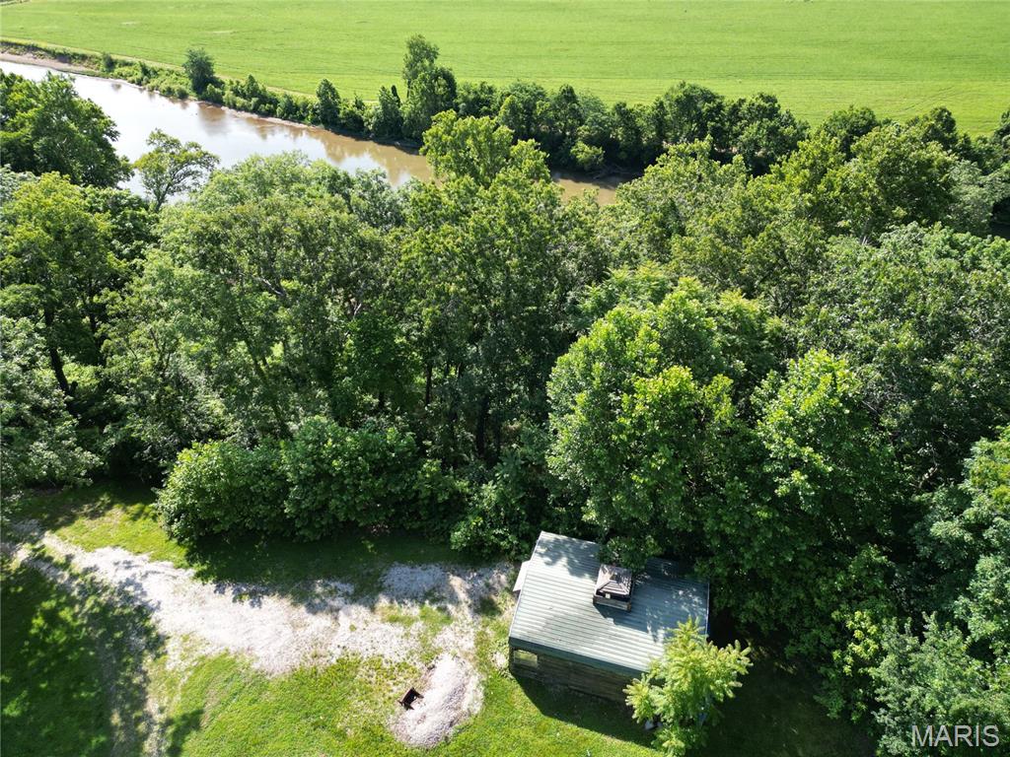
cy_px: 378
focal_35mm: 24
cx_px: 505
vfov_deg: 56.8
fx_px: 700
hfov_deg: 71.6
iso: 100
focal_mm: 6.72
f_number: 1.7
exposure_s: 1/800
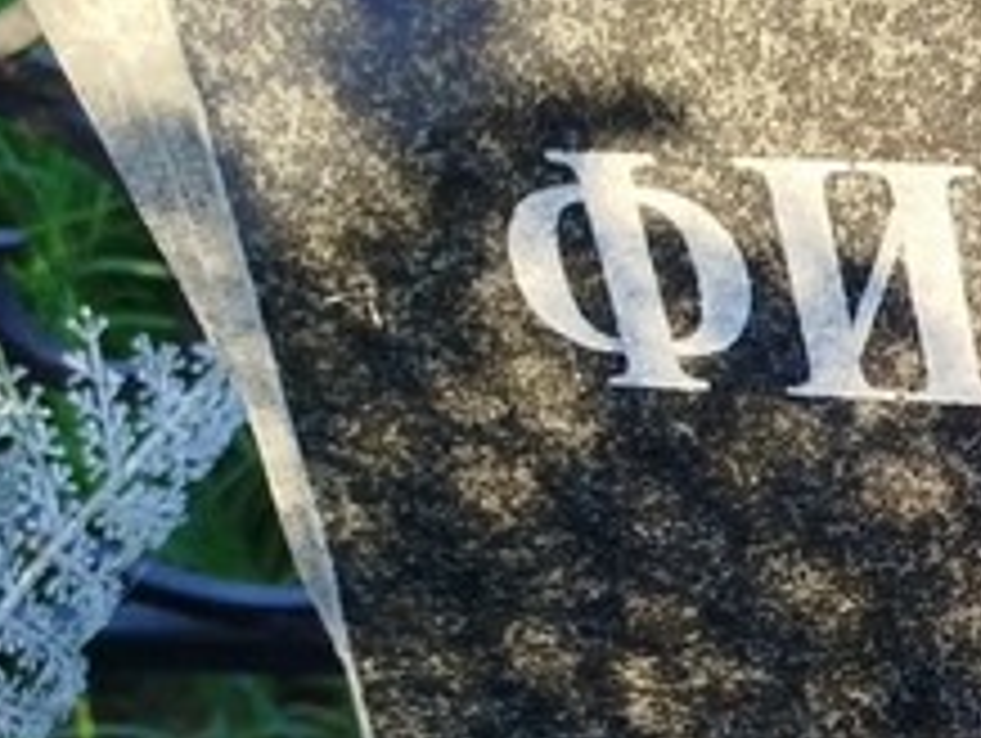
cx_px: 1584
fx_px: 2497
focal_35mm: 88
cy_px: 819
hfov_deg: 18.8
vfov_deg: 16.3
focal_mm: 5.31
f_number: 1.7
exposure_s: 1/128
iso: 50
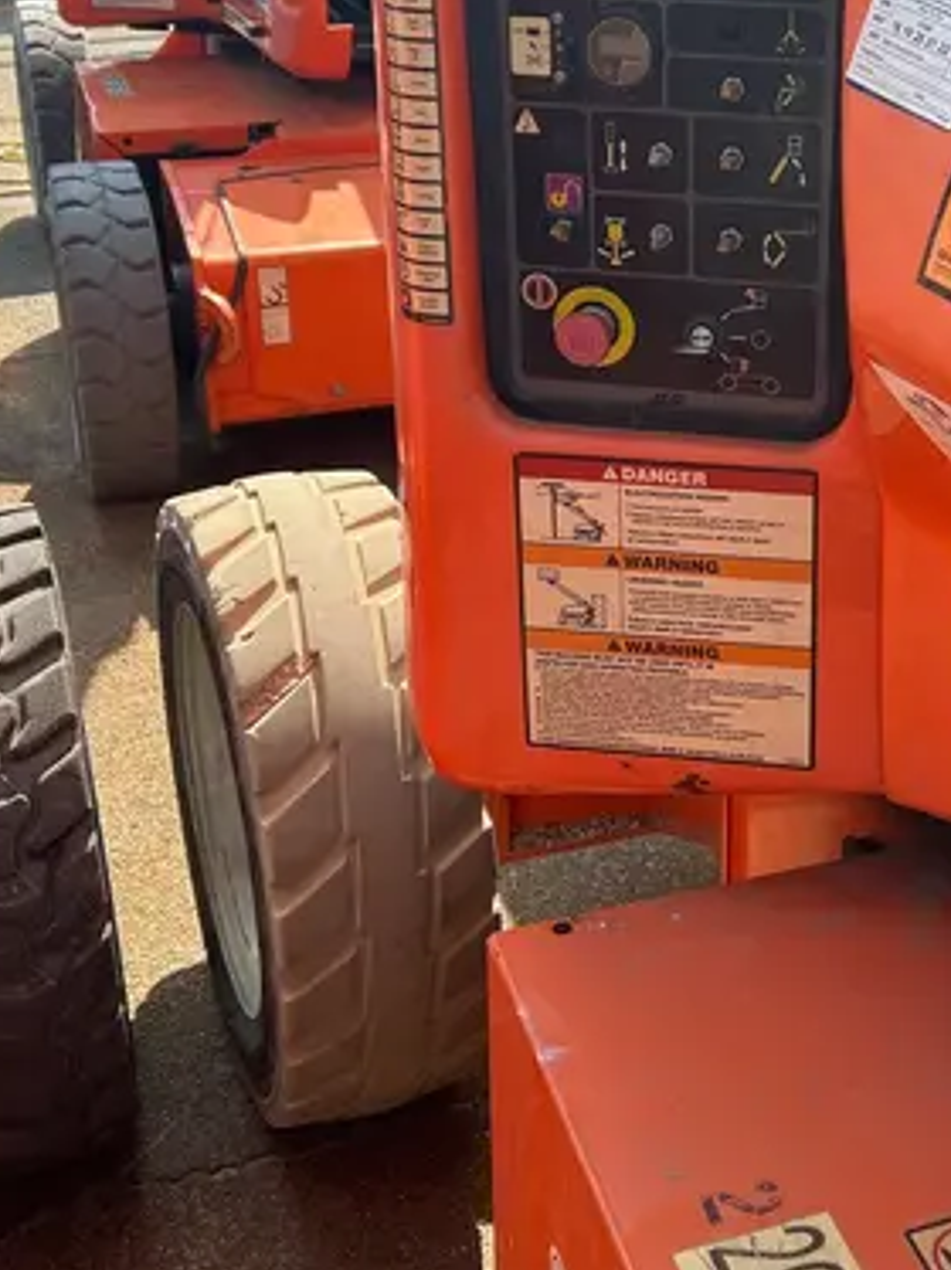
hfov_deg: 27.9
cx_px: 774
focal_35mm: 51
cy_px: 426
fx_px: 1870
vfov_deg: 37.1
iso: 50
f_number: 1.5
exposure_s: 1/1266
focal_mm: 5.7
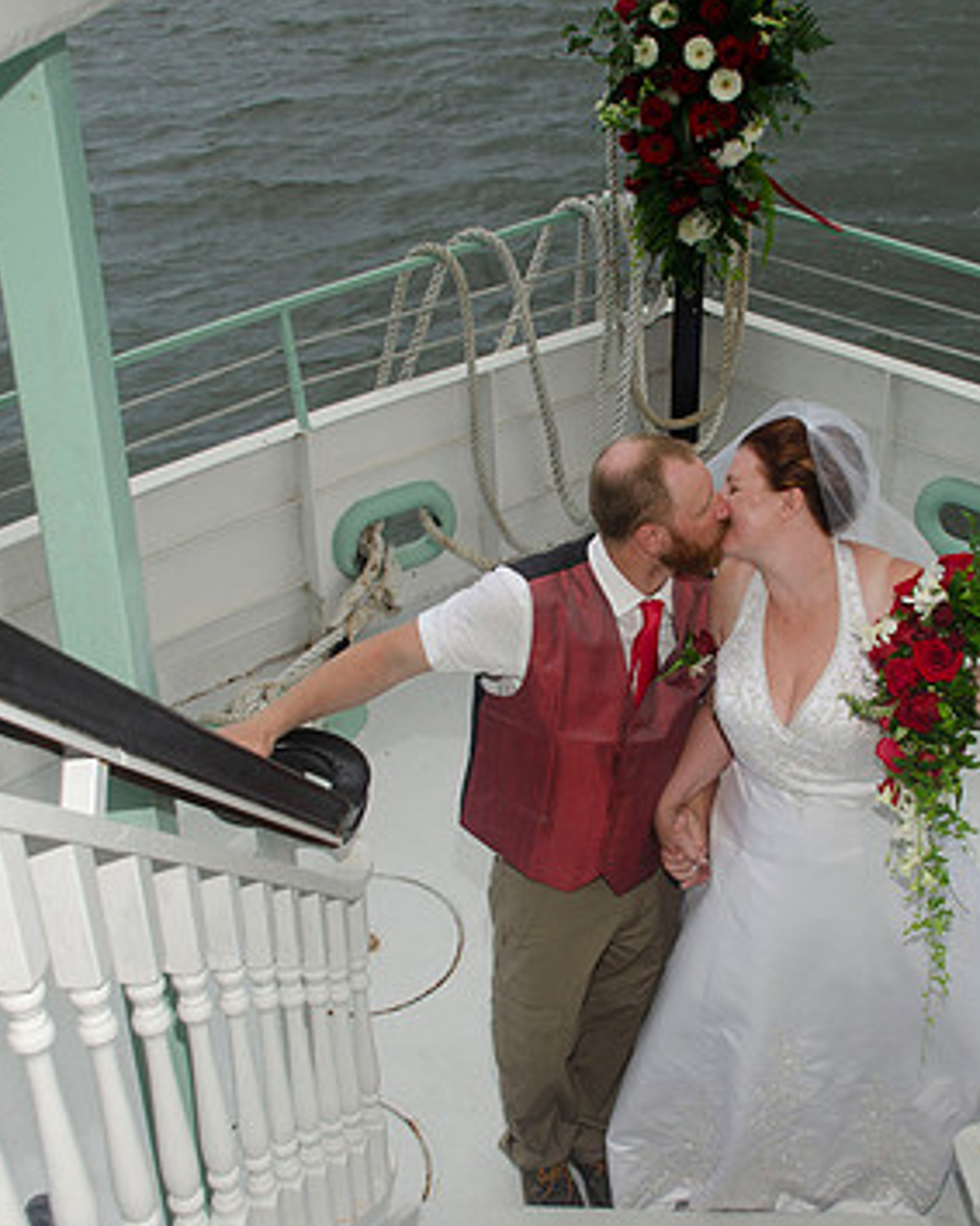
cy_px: 641
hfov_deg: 32.5
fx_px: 1668
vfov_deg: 40.3
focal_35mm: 46
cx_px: 648
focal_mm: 20
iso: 100
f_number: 5.6
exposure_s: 1/160
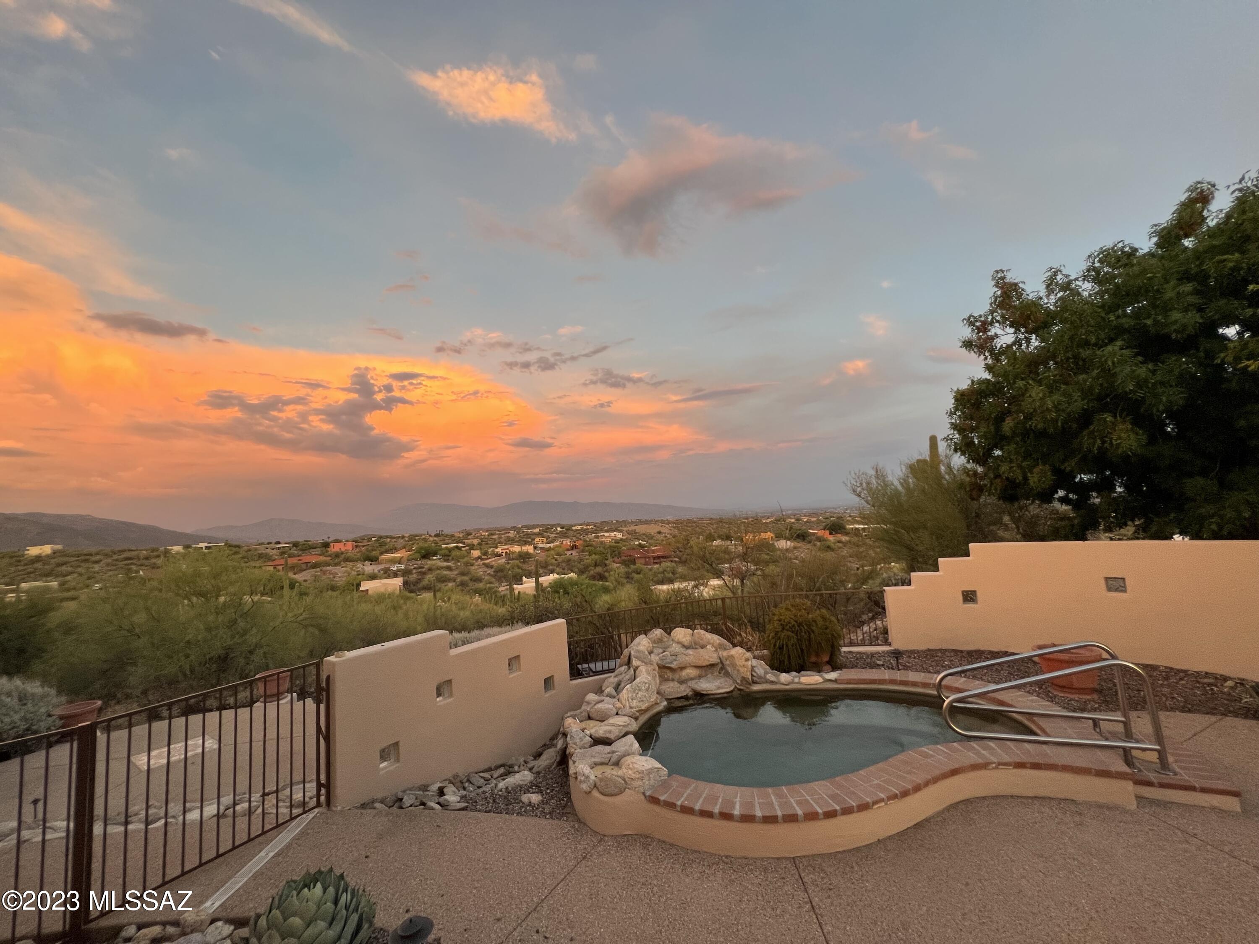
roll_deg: +3.2
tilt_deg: +5.1
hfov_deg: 106.2
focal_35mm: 13
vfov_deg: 89.9
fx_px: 473
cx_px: 630
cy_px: 472
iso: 100
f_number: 1.8
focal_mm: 1.57
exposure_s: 1/99
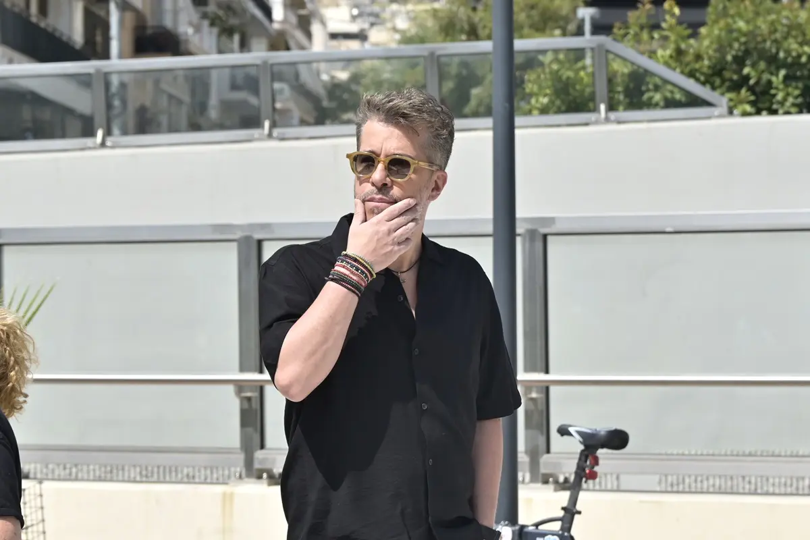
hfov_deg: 14.4
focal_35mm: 142
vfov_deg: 9.7
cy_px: 270
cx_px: 405
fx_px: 3195
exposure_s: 1/500
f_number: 8
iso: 200
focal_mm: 95
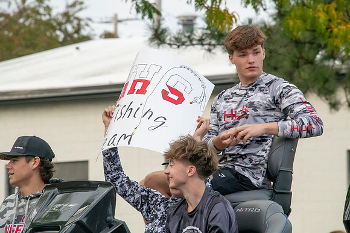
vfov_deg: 4.6
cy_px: 116
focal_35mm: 300
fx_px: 2917
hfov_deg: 6.9
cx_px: 175
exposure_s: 1/1250
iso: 3200
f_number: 11
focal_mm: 300
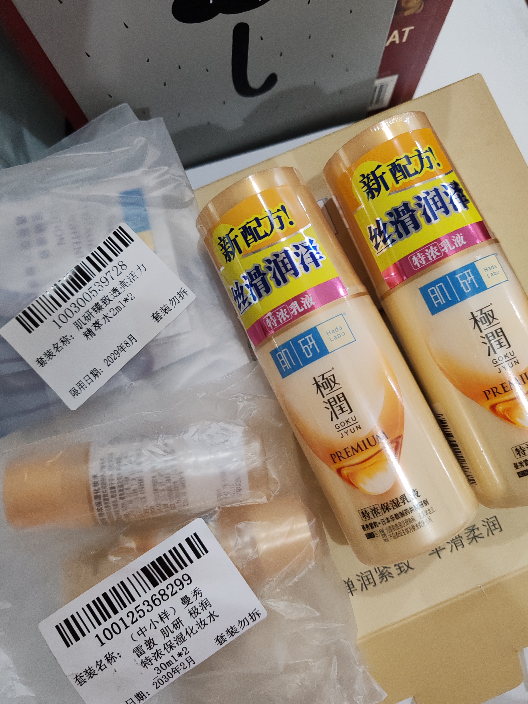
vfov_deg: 65.3
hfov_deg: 51.4
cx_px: 264
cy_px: 352
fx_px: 549
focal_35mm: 27
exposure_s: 1/50
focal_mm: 6.12
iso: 2000
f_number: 1.9
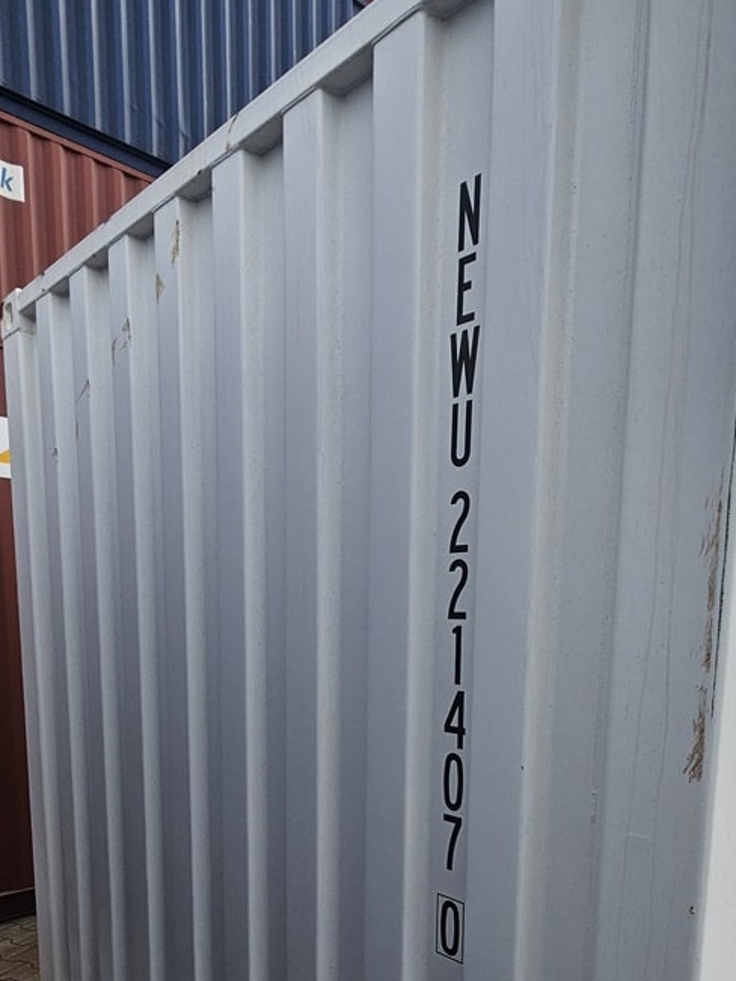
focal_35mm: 24
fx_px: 680
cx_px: 386
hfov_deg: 56.8
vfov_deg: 67.4
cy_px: 726
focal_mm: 2.2
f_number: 2.2
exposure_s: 1/765
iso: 64
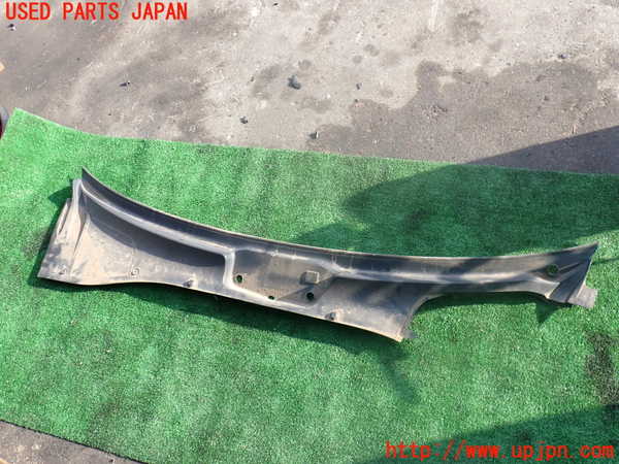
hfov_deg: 60.0
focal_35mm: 30
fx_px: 536
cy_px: 232
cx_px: 310
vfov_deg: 46.8
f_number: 3.2
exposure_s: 1/250
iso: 100
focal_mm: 5.4
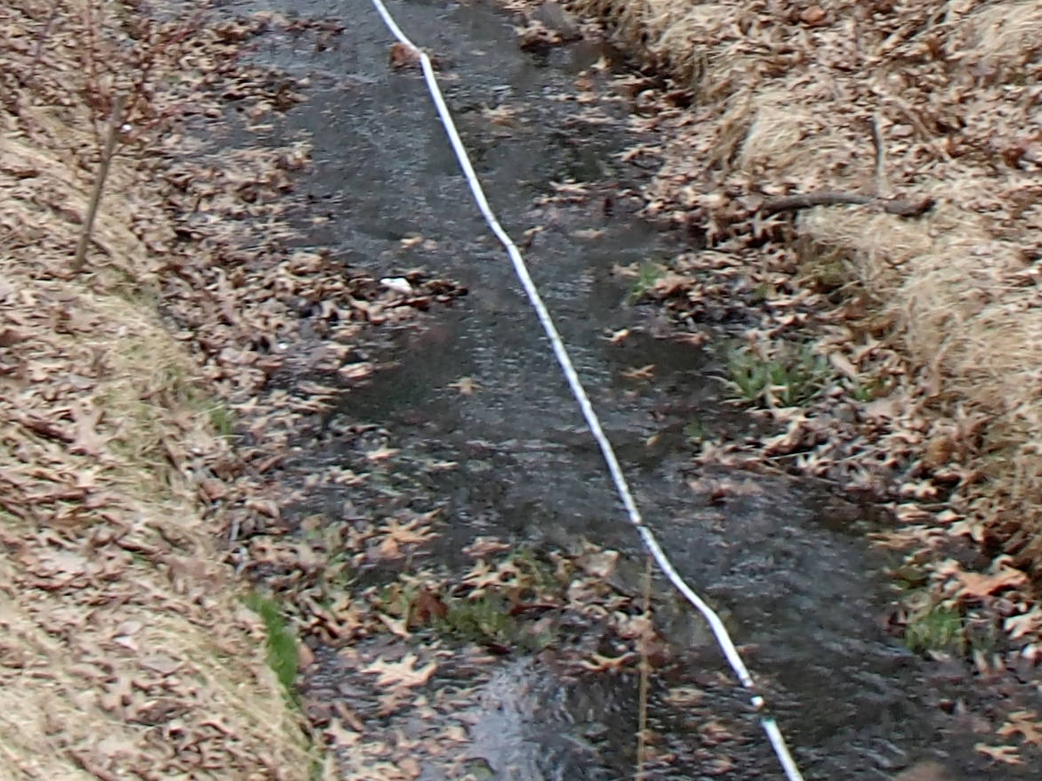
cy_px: -309
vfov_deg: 14.7
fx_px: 2859
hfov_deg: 20.7
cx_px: 533
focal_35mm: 95
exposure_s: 1/100
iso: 100
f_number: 3.9
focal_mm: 5
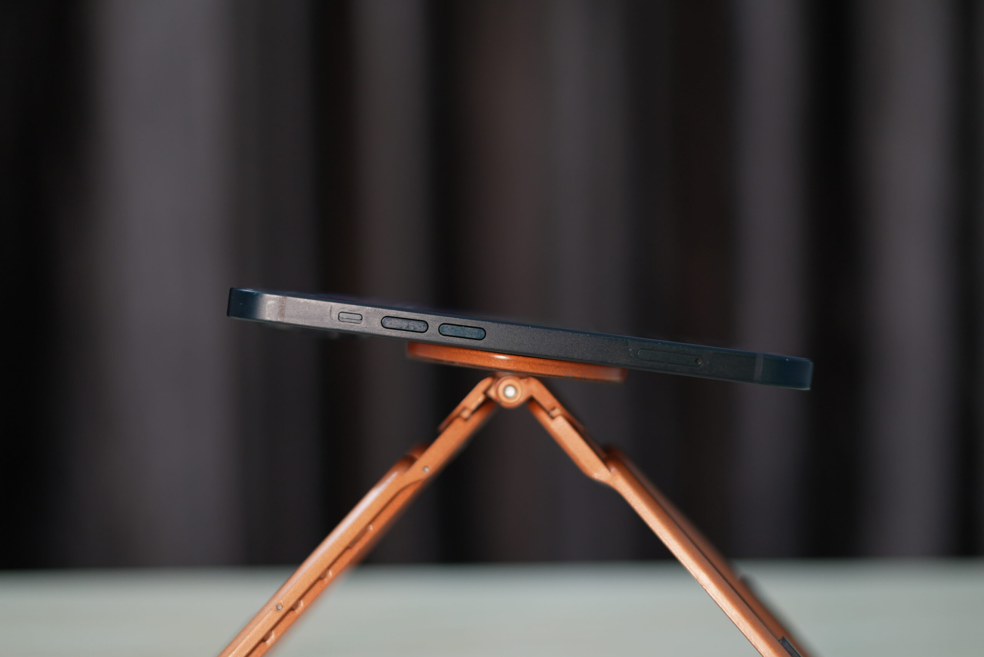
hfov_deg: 39.6
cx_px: 492
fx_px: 1367
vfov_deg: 27.0
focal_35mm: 50
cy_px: 328
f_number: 2
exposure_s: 1/100
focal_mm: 50
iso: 320
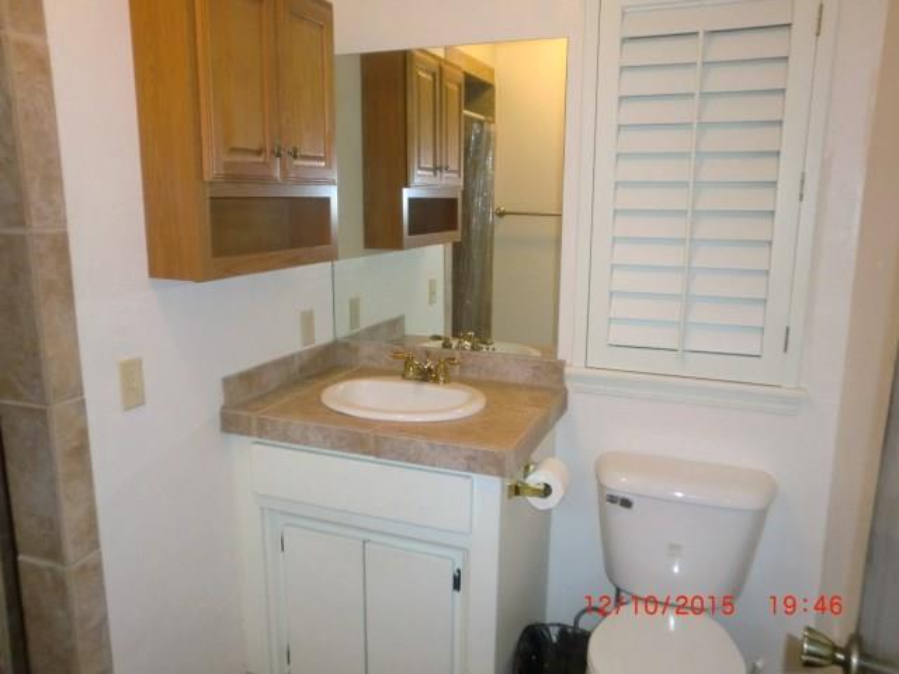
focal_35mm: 26
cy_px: 337
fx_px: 675
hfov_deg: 67.3
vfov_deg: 53.1
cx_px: 450
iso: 400
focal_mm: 4.65
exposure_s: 1/60
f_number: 2.6
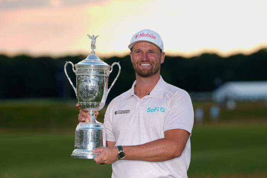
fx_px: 1669
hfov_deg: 9.1
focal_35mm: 225
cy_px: 89
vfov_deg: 6.1
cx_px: 134
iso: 80
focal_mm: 150
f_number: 3.2
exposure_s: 1/400
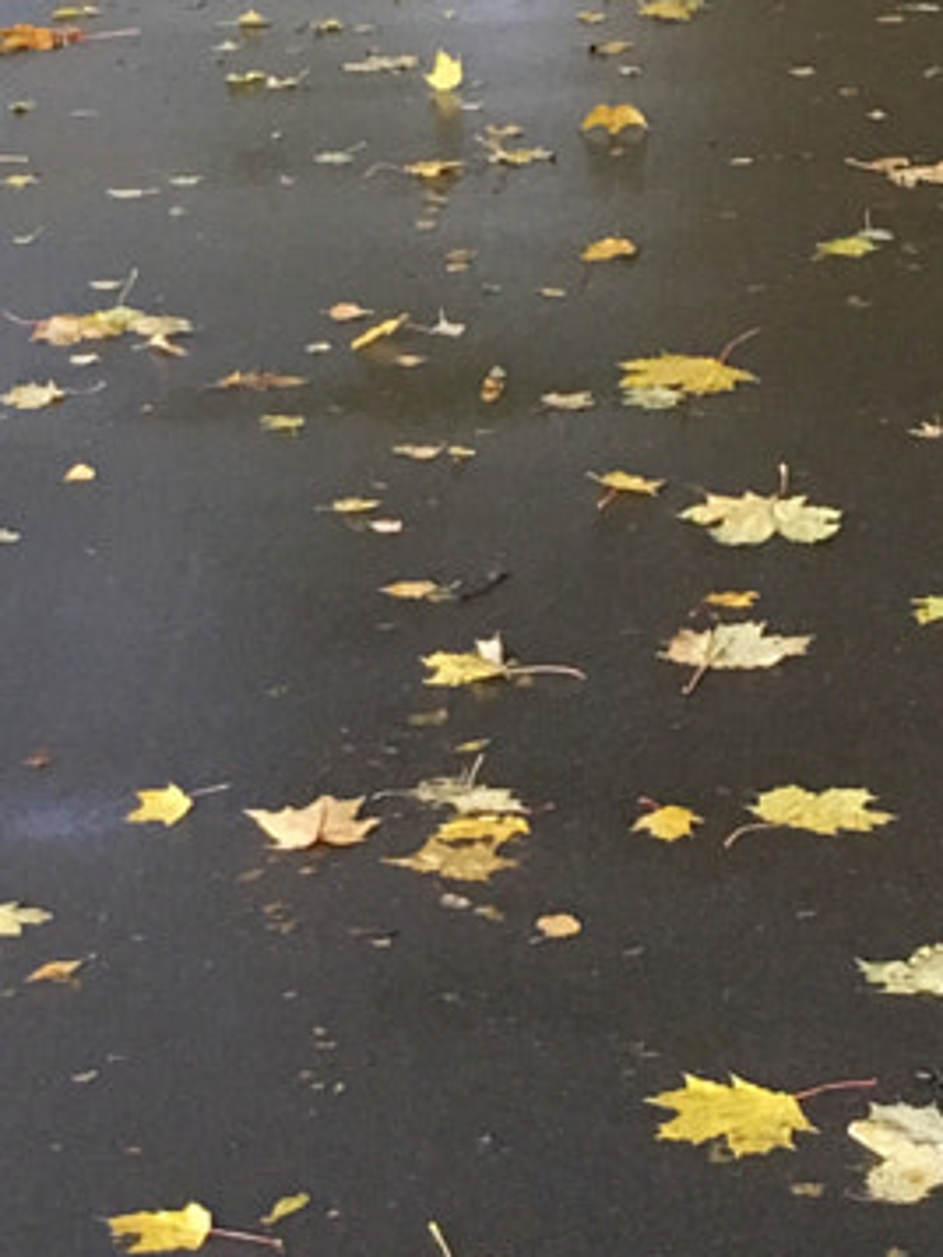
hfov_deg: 11.4
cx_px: 422
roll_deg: +1.4
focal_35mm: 130
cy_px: 504
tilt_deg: -16.2
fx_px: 4719
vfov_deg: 15.2
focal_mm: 4.15
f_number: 2.2
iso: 64
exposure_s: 1/33
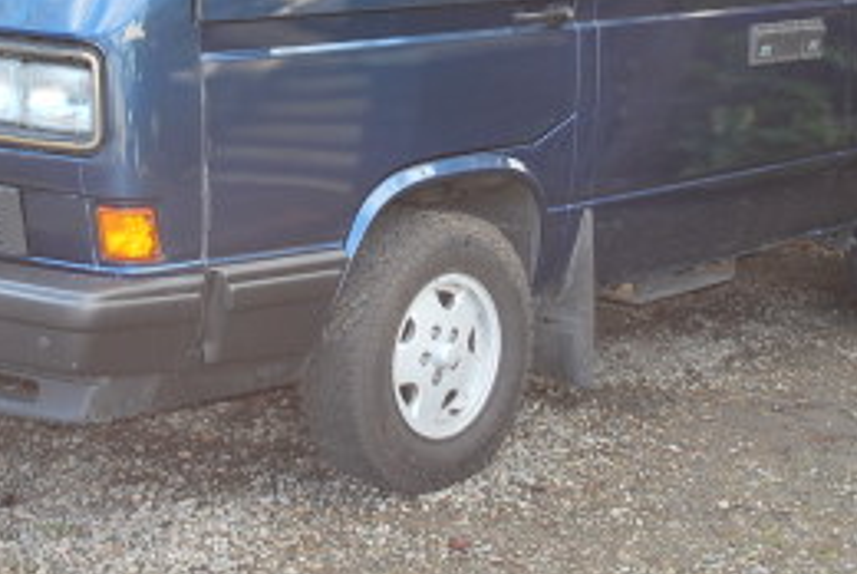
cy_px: 48
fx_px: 1978
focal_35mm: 83
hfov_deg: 24.4
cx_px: 336
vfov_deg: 16.3
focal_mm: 30
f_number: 4.8
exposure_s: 1/125
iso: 160
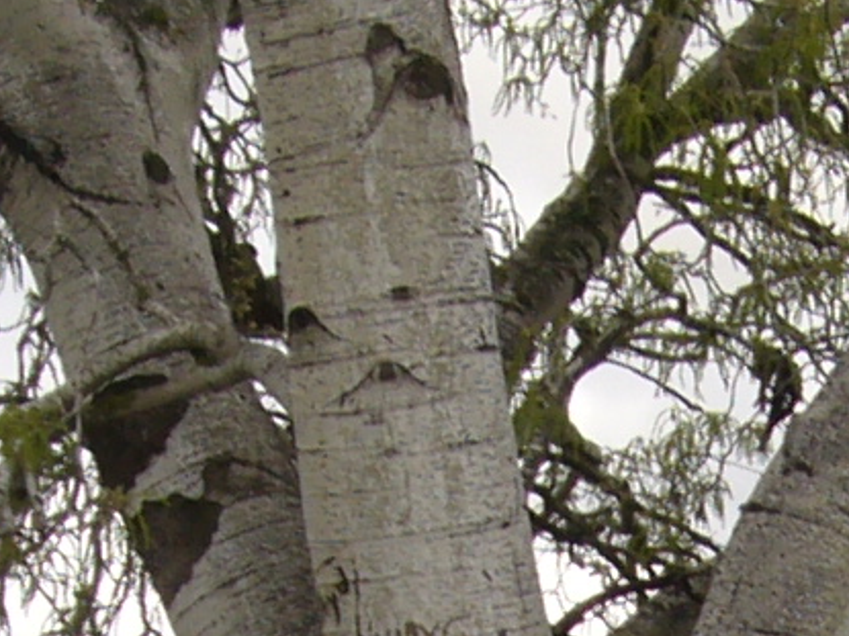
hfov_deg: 9.0
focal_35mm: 216
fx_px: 5296
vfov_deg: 6.7
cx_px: 1144
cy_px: 1211
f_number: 5.6
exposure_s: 1/160
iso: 80
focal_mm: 5.8
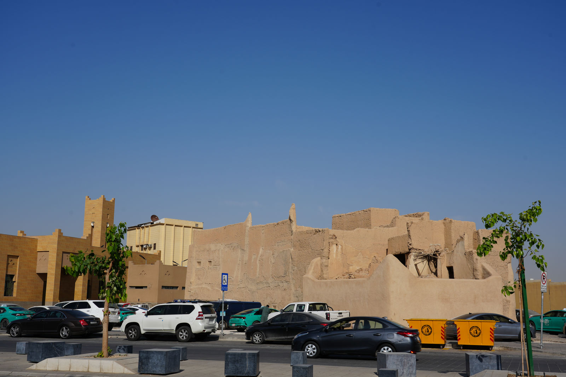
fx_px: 629
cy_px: 188
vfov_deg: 33.4
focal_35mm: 40
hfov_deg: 48.5
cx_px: 283
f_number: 10
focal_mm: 40
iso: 100
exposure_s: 1/400
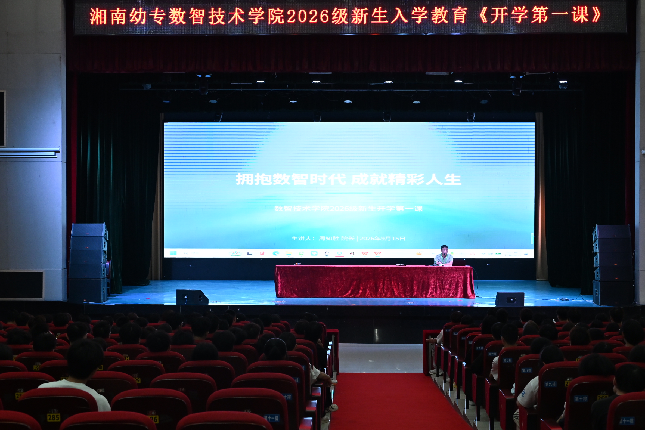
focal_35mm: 51
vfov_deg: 26.5
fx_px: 914
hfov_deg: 38.9
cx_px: 334
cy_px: 230
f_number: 5.6
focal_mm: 40
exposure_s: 1/125
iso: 2500
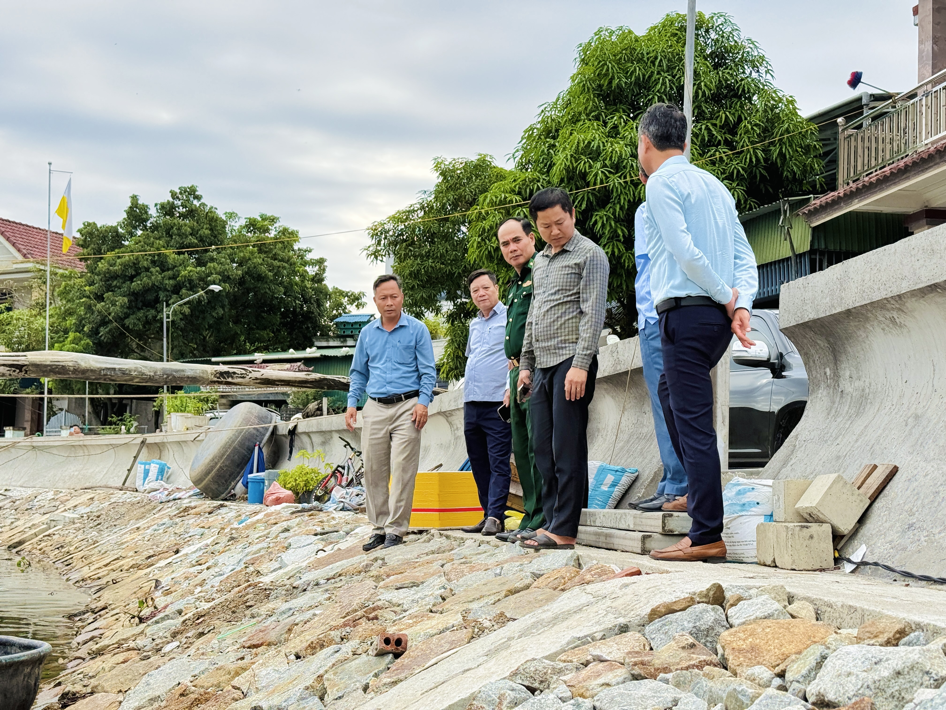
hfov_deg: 39.7
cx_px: 473
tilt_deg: +4.3
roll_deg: -1.8
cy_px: 355
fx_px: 1312
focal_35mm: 48
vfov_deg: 30.3
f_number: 1.78
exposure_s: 1/2033
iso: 80
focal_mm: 6.76
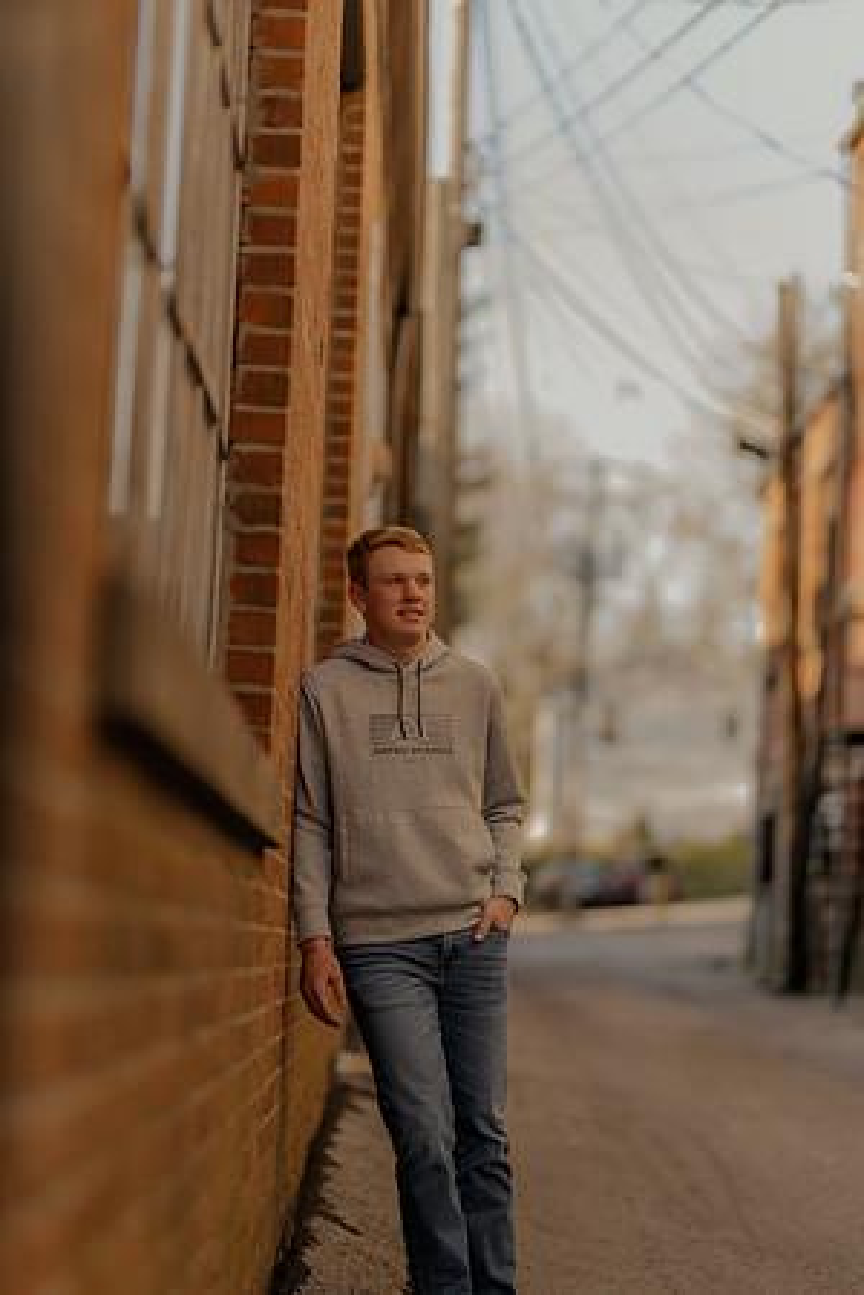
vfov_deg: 23.9
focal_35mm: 85
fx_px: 3060
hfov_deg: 16.1
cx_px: 432
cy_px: 648
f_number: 1.4
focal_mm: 85
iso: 250
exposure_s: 1/800
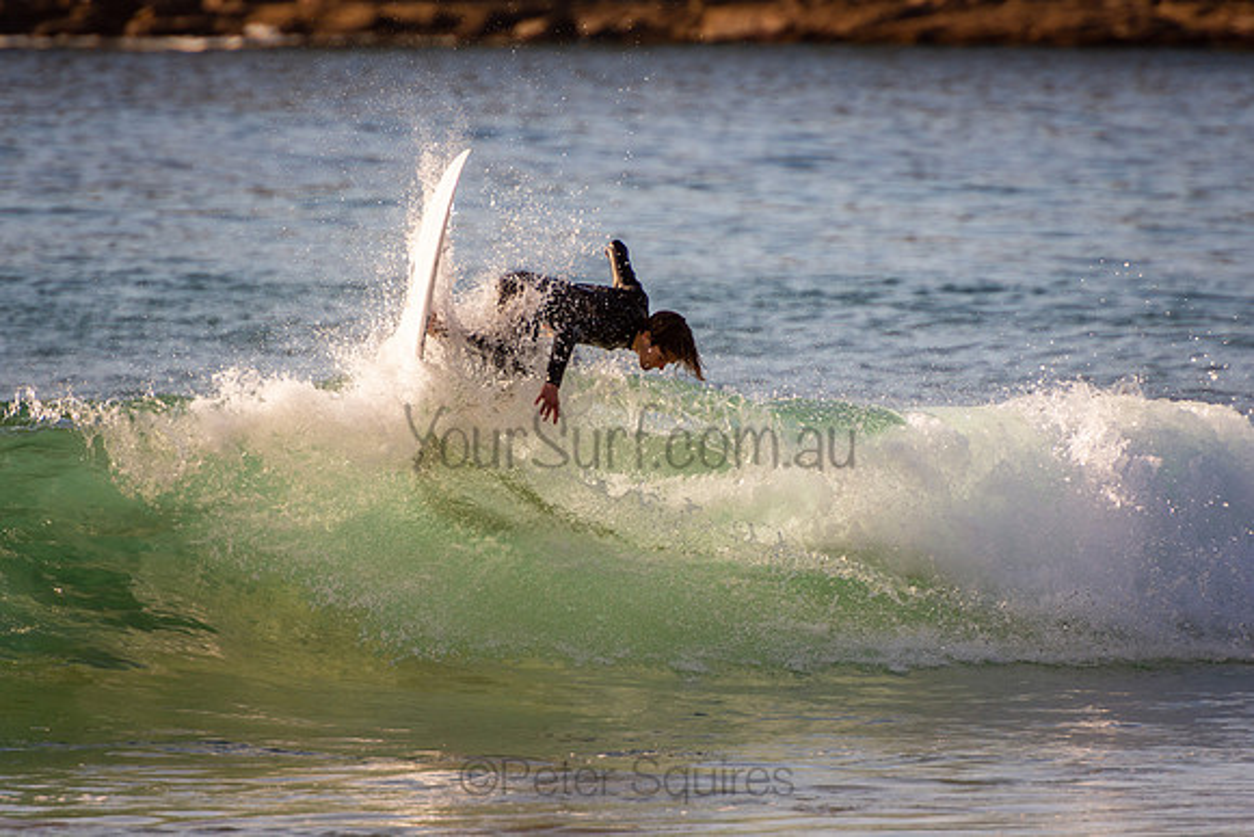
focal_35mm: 600
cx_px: 627
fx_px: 20904
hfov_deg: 3.4
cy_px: 418
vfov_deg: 2.3
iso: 400
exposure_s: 1/1250
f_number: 5.6
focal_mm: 400
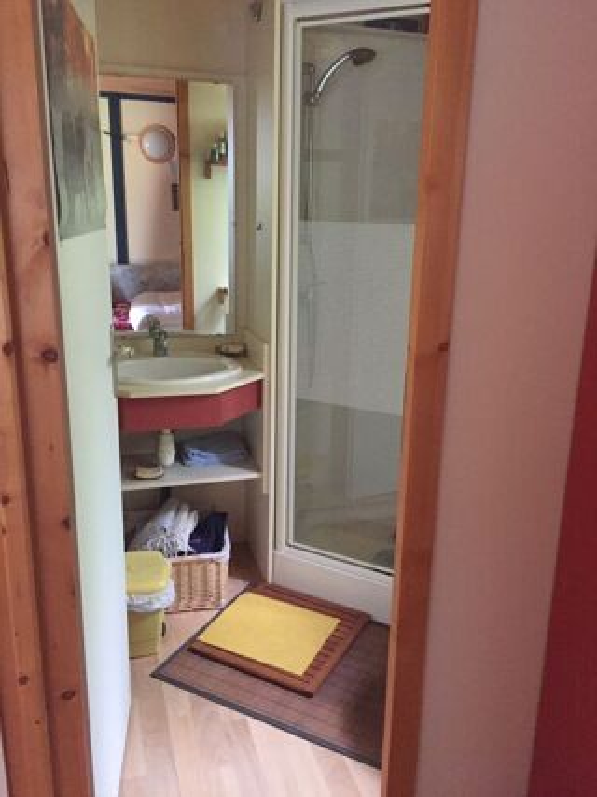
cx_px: 298
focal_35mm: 29
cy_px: 398
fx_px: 667
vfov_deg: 61.7
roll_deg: -0.2
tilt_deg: -13.8
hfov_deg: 48.2
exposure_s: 1/17
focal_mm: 4.15
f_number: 2.2
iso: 400
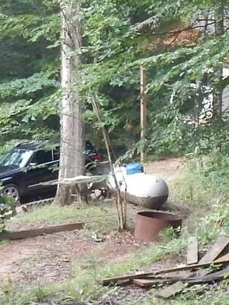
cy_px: 25
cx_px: 311
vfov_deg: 14.6
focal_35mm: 134
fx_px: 1182
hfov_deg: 10.8
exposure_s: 1/30
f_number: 3
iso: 320
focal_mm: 4
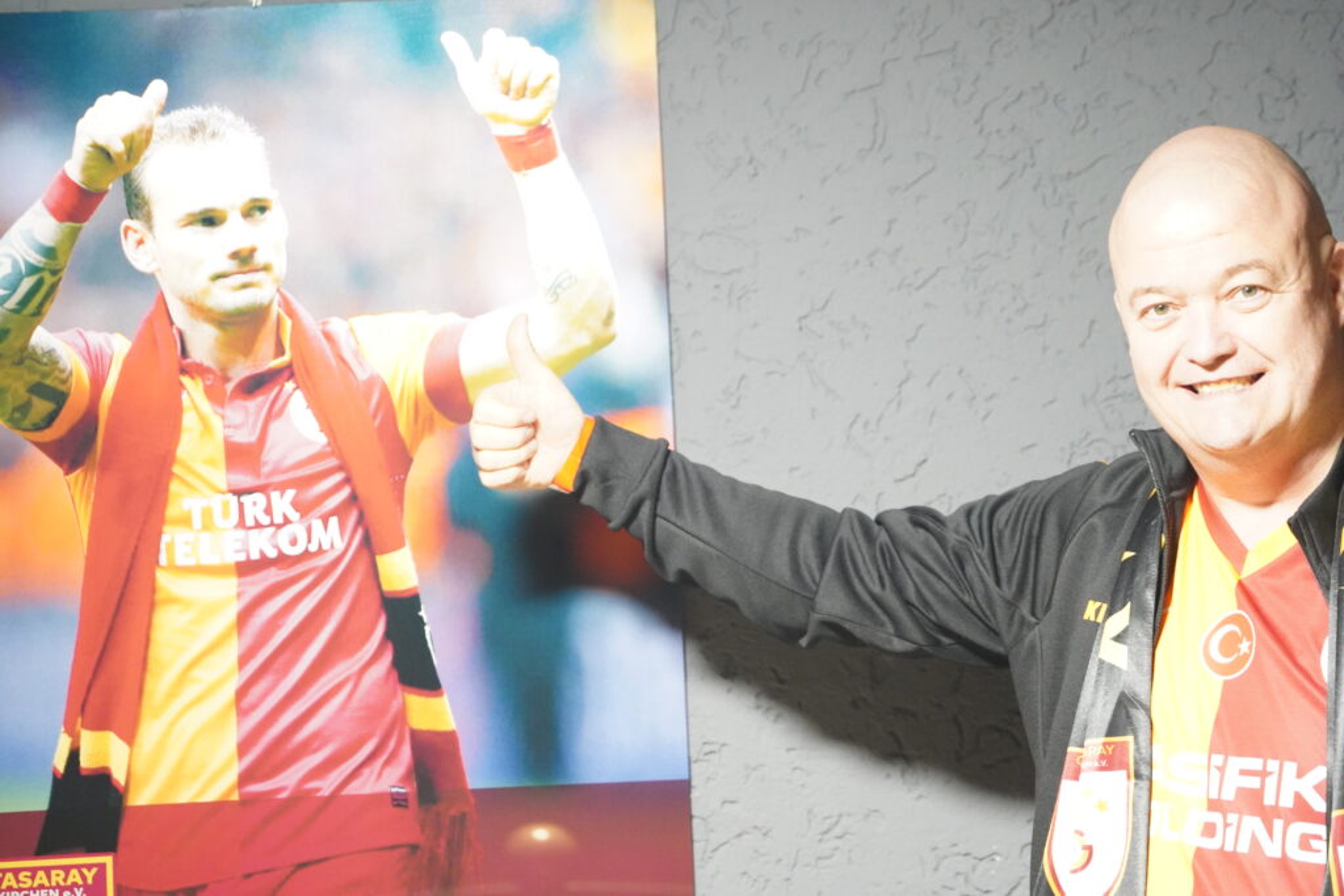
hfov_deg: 14.2
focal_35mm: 144
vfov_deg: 9.5
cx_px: 672
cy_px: 448
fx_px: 5376
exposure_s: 1/40
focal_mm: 144
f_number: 4
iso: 12800
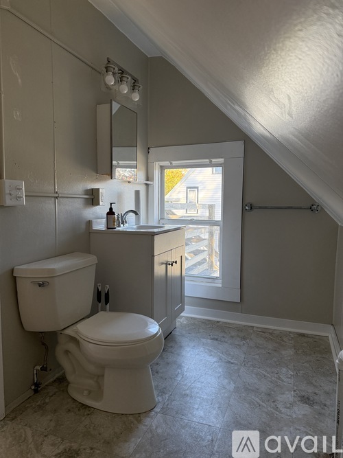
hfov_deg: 56.8
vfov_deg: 71.6
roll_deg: -0.7
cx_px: 172
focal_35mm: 24
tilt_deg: -3.6
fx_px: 317
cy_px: 229
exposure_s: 1/224
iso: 200
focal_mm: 6.76
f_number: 1.78
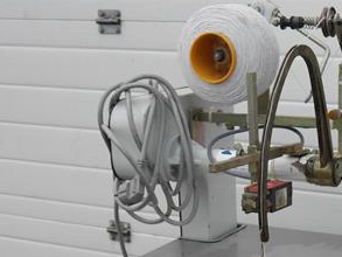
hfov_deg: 22.9
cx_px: 312
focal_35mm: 83
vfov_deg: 17.4
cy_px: 252
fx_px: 820
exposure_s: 1/125
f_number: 4.5
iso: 160
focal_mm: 19
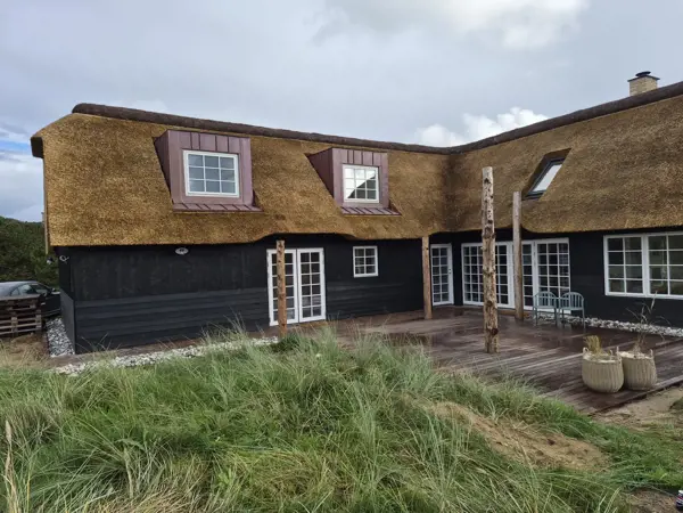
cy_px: 256
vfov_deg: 58.9
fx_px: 454
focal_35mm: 23
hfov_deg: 73.9
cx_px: 342
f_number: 1.8
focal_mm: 5.4
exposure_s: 1/3128
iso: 80
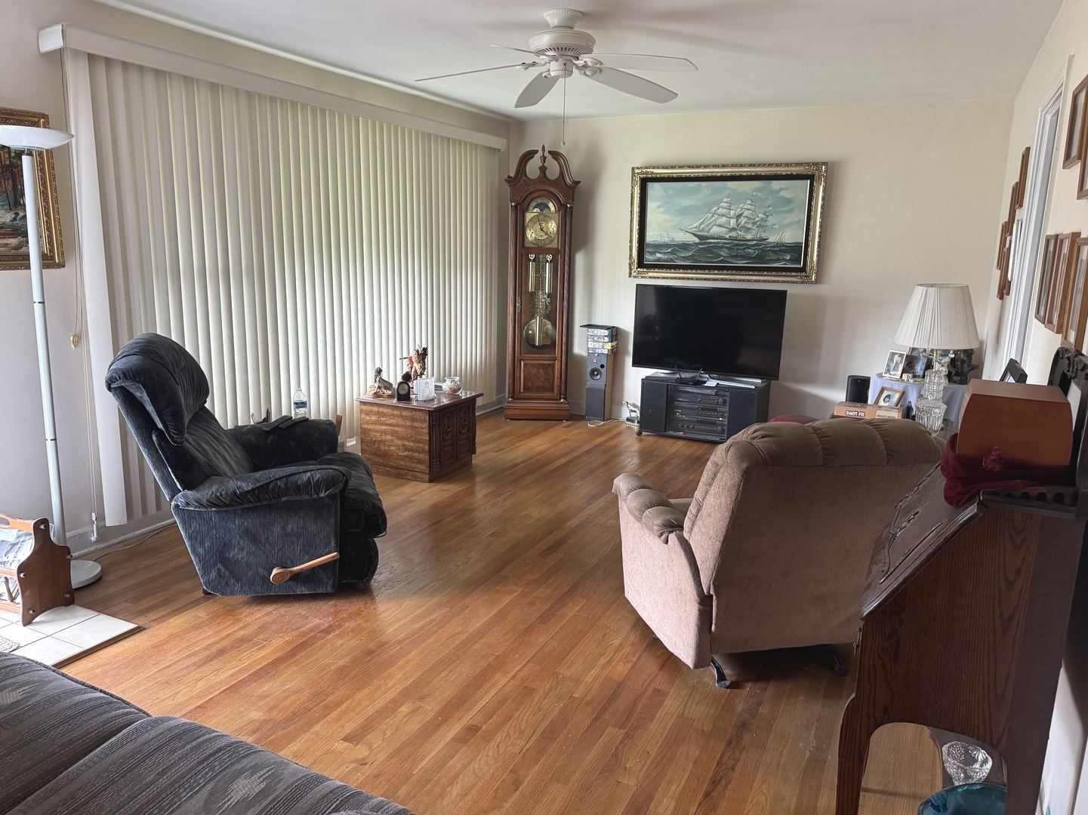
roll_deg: -1.1
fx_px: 754
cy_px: 408
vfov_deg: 56.8
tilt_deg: -12.4
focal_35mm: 24
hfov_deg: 71.6
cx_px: 544
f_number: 1.78
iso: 320
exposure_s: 1/60
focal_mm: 6.76
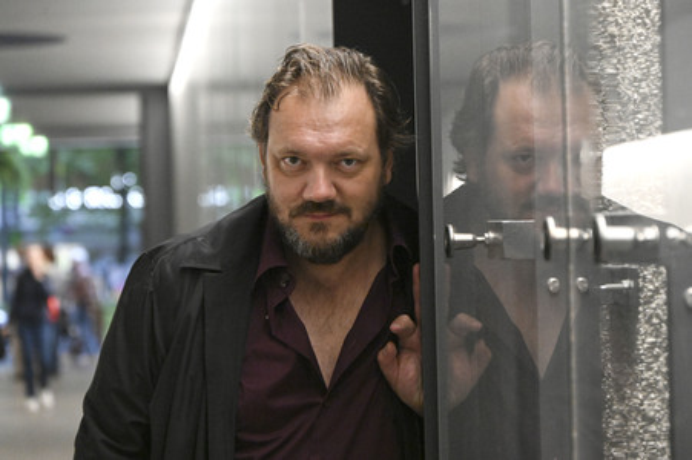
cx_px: 346
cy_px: 230
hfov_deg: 16.4
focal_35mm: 125
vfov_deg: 11.0
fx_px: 2401
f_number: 6.3
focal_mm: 125
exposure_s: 1/160
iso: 6400
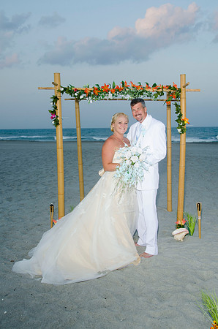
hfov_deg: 36.7
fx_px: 328
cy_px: 164
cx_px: 109
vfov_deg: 53.2
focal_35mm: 36
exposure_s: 1/125
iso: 100
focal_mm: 24
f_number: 5.6
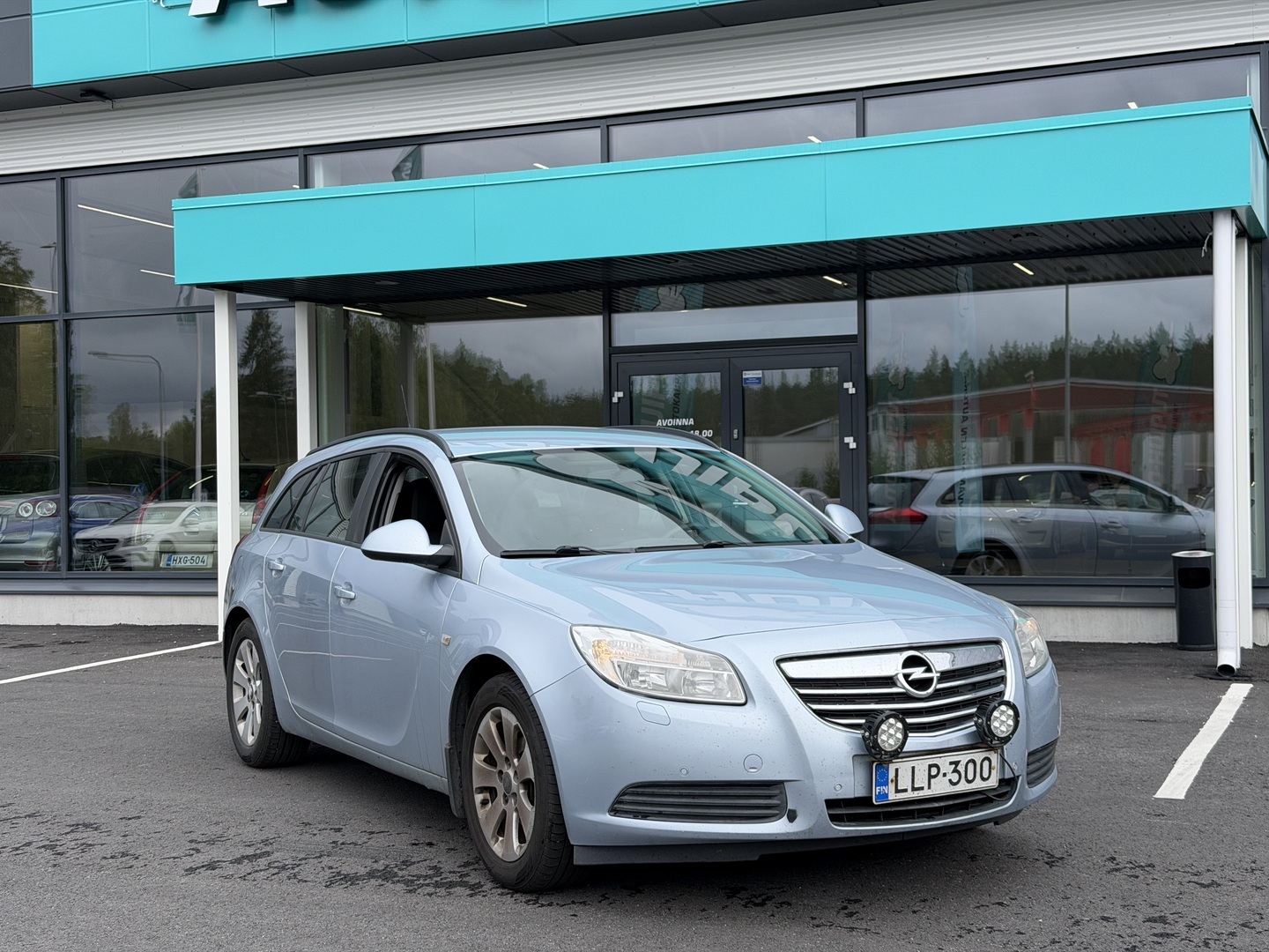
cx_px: 634
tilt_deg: +0.5
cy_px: 476
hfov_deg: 39.7
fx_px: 1760
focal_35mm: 48
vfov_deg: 30.3
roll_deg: +0.1
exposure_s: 1/1575
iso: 64
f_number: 1.78
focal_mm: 6.76
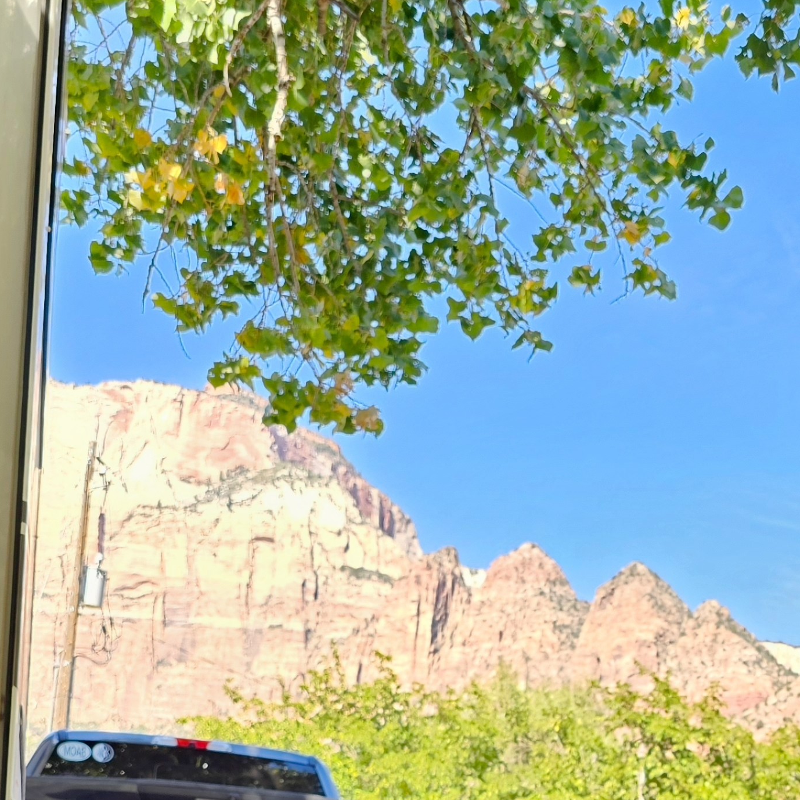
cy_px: 860
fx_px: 1543
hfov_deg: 27.6
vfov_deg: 26.9
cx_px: 777
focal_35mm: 59
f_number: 1.7
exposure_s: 1/207
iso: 64
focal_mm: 6.3
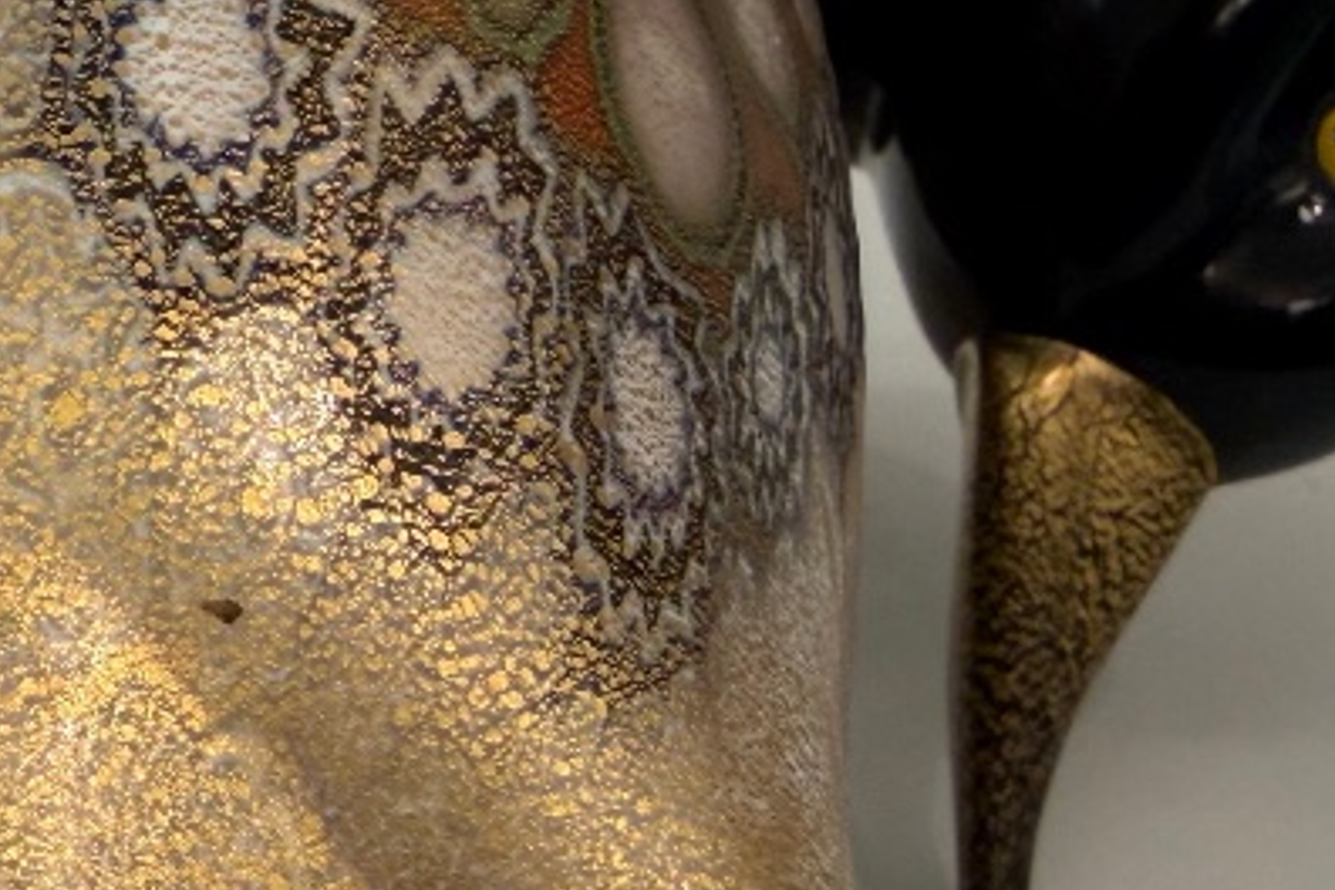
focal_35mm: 82
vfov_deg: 16.3
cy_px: 870
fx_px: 3041
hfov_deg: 24.1
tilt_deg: -32.3
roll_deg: +3.1
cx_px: 125
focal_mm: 2.22
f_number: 2.2
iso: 100
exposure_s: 1/100
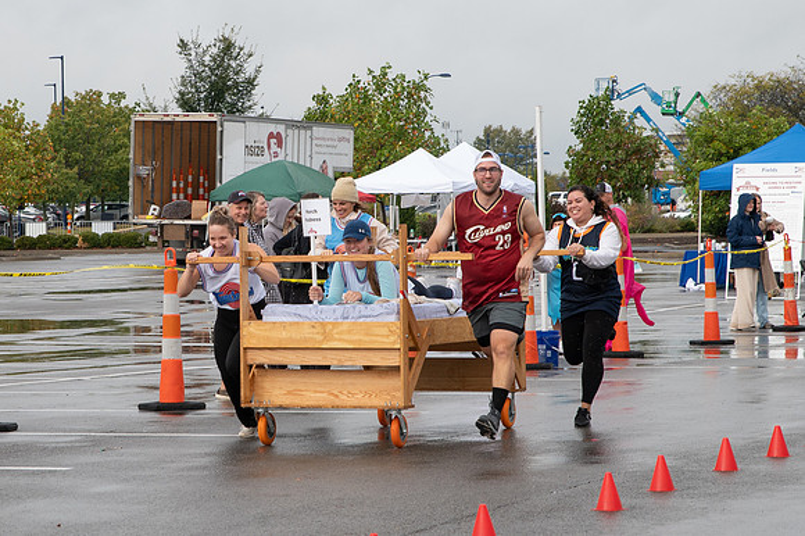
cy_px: 262
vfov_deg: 9.7
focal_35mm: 141
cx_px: 220
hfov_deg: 14.5
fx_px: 3152
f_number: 7.1
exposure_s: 1/500
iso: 400
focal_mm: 70
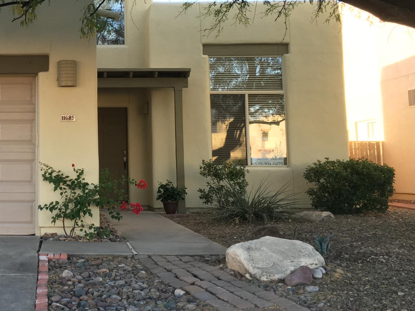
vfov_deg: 24.7
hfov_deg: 30.8
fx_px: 707
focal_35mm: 59
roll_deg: -0.2
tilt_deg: +7.0
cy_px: 98
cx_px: 22
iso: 40
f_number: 2.2
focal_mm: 4.15
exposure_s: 1/120
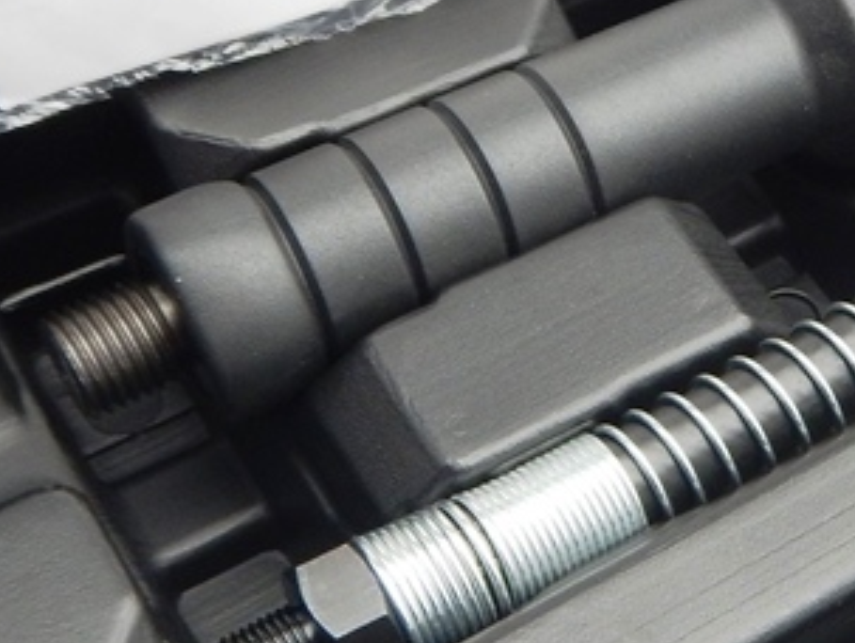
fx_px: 2003
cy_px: 271
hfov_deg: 22.0
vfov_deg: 18.2
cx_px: 1061
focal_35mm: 81
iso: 125
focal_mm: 4.3
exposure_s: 1/60
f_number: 2.8
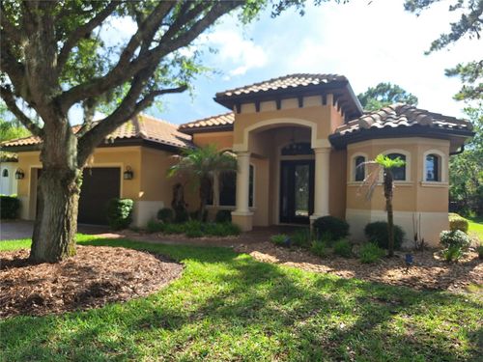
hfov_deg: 73.9
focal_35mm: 23
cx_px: 242
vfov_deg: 58.9
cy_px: 181
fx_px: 321
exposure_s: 1/1408
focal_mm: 5.54
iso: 40
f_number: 1.8
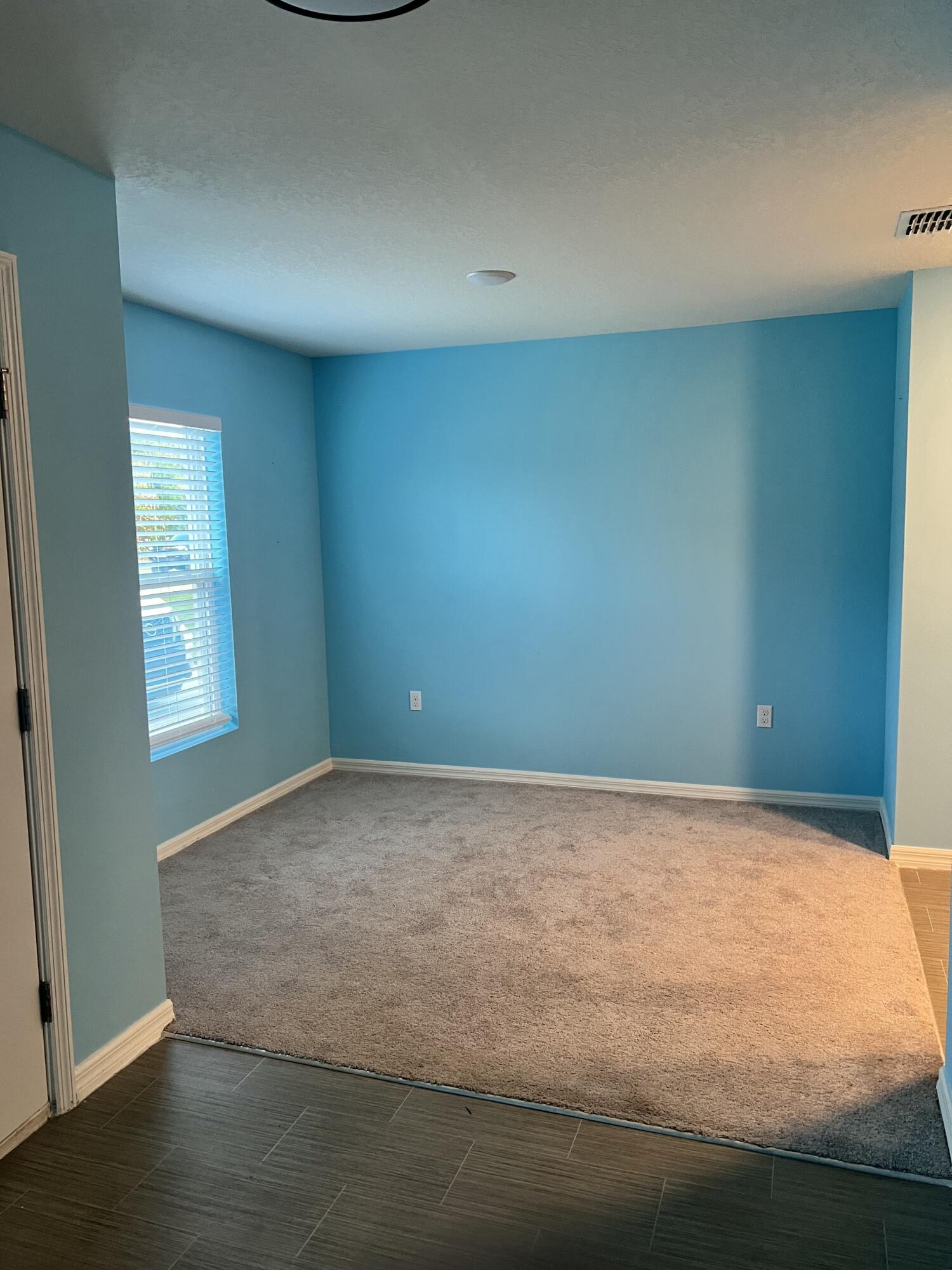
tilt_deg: -6.4
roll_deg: +0.6
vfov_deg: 67.3
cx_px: 476
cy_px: 635
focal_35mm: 26
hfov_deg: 53.1
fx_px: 953
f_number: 1.5
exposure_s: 1/60
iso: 200
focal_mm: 5.7
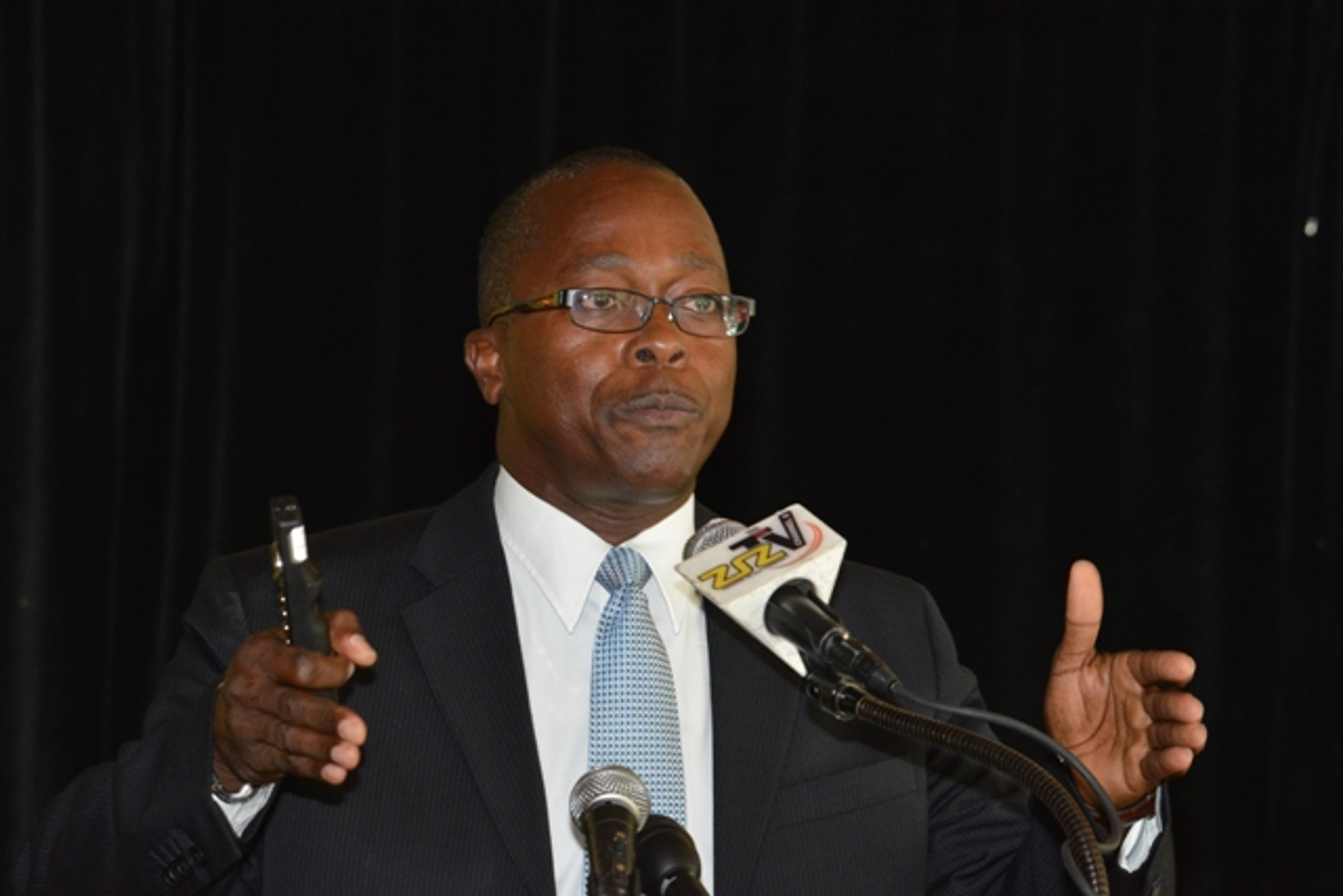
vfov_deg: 6.9
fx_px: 7462
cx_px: 672
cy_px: 448
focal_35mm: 200
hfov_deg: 10.3
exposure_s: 1/60
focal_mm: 200
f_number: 11
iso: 3200
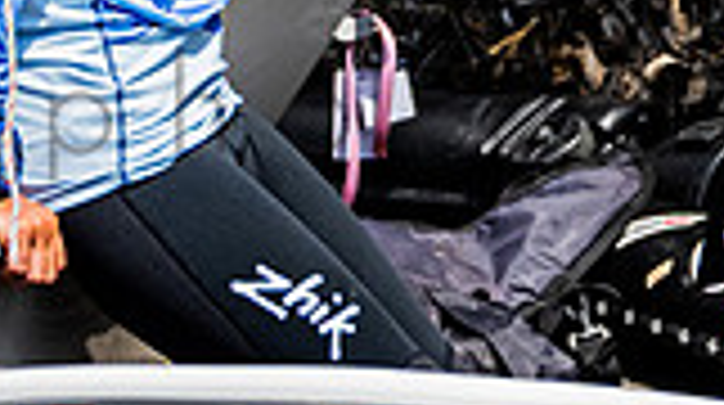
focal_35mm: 377
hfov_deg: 5.7
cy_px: -294
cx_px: 1154
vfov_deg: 3.2
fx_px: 7227
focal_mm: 84
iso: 1000
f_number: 6
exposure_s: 1/3200
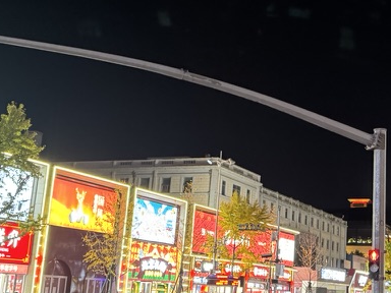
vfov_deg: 22.9
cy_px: 146
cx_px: 313
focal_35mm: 64
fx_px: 723
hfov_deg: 29.6
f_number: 1.78
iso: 800
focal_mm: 6.76
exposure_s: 1/50
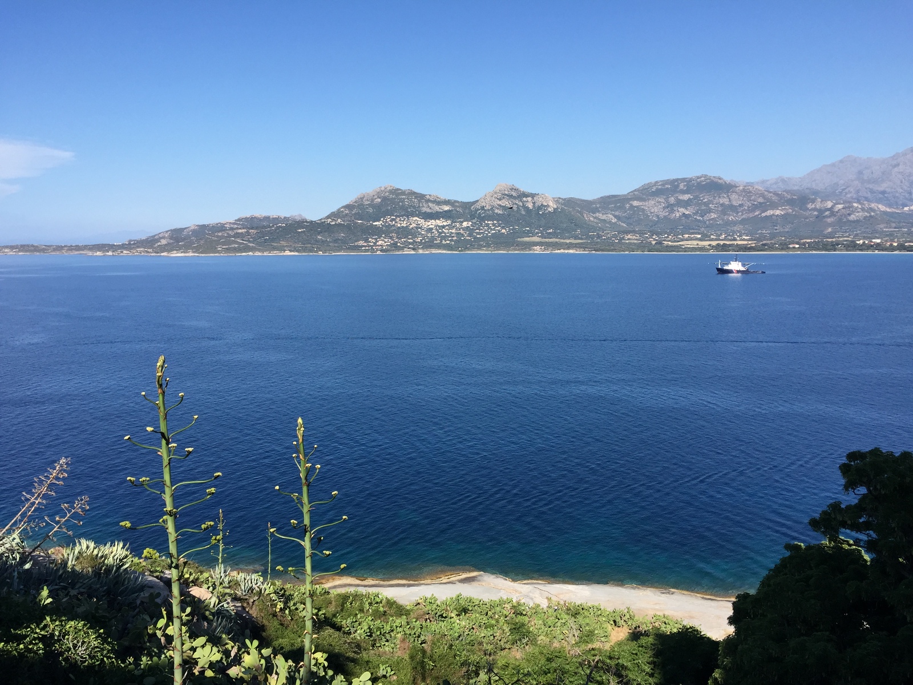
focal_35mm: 29
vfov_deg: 48.2
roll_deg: -0.2
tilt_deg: -6.9
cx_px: 456
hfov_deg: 61.7
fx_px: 765
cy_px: 342
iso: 32
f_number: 2.2
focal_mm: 4.15
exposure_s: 1/1721
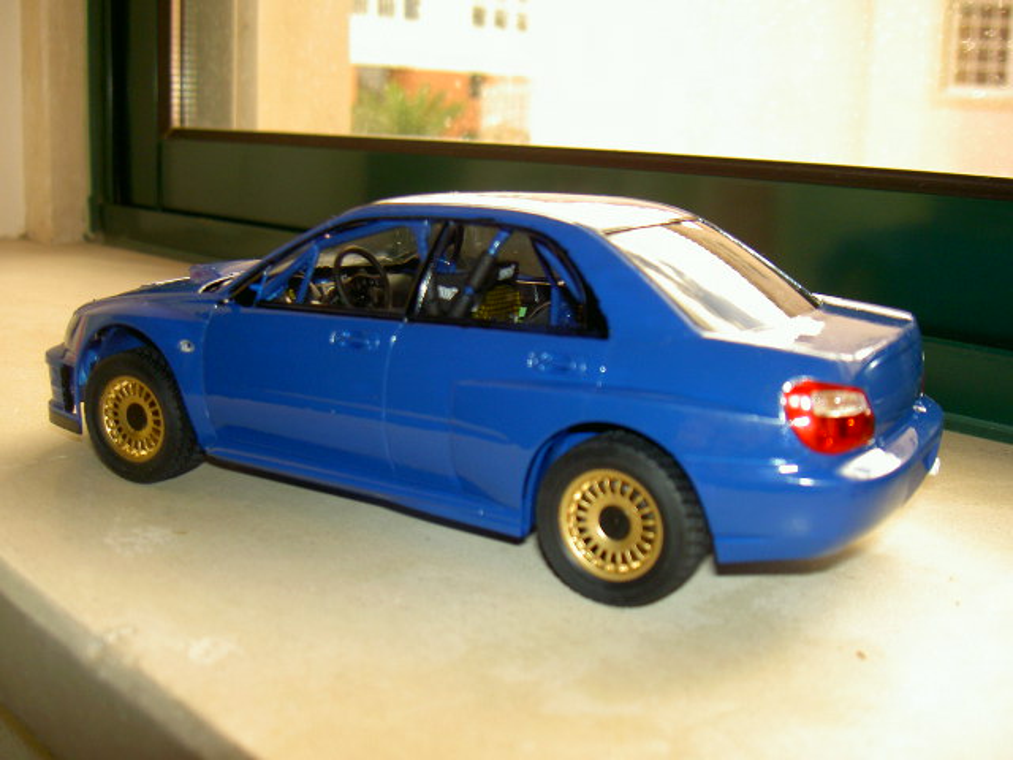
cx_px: 506
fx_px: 1141
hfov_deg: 47.9
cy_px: 380
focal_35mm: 39
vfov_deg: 36.8
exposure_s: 1/60
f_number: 2.8
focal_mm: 8
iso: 100
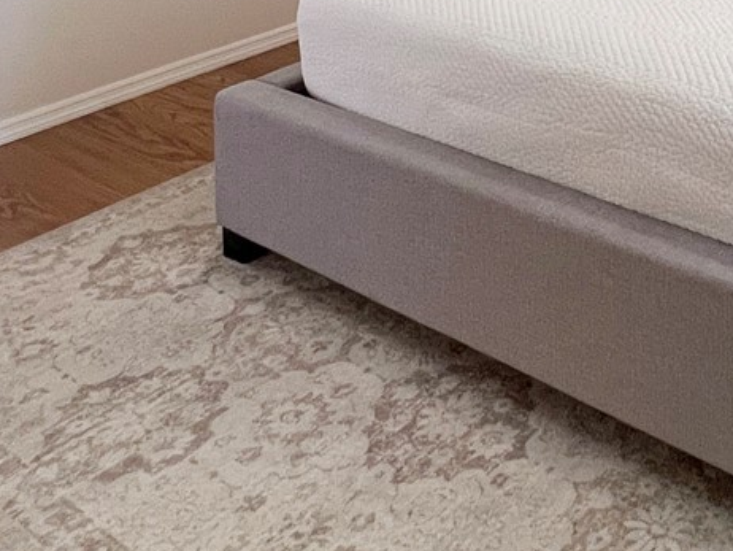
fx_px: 953
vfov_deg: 25.5
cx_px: 723
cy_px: -240
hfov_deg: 37.8
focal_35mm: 45
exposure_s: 1/120
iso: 200
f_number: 1.8
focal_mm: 1.57
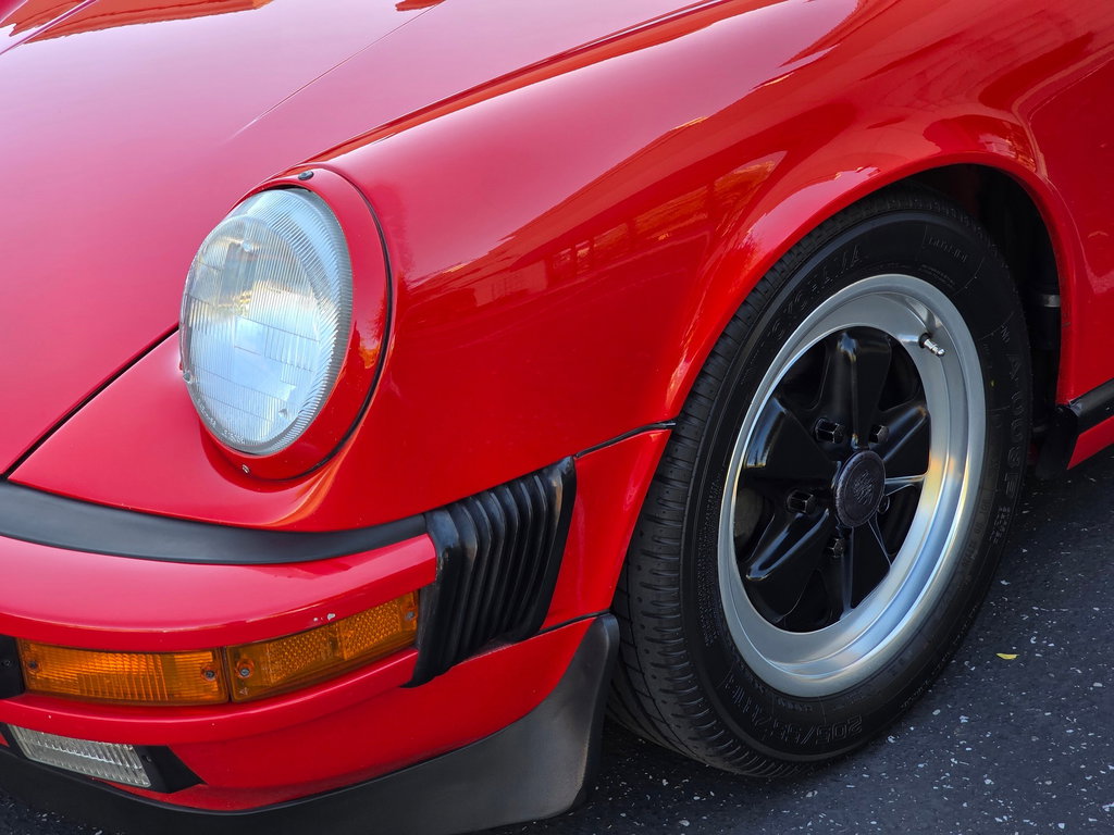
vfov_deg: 21.3
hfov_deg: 28.2
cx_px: 557
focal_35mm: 69
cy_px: 418
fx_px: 2221
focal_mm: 7.9
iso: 50
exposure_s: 1/216
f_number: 2.4
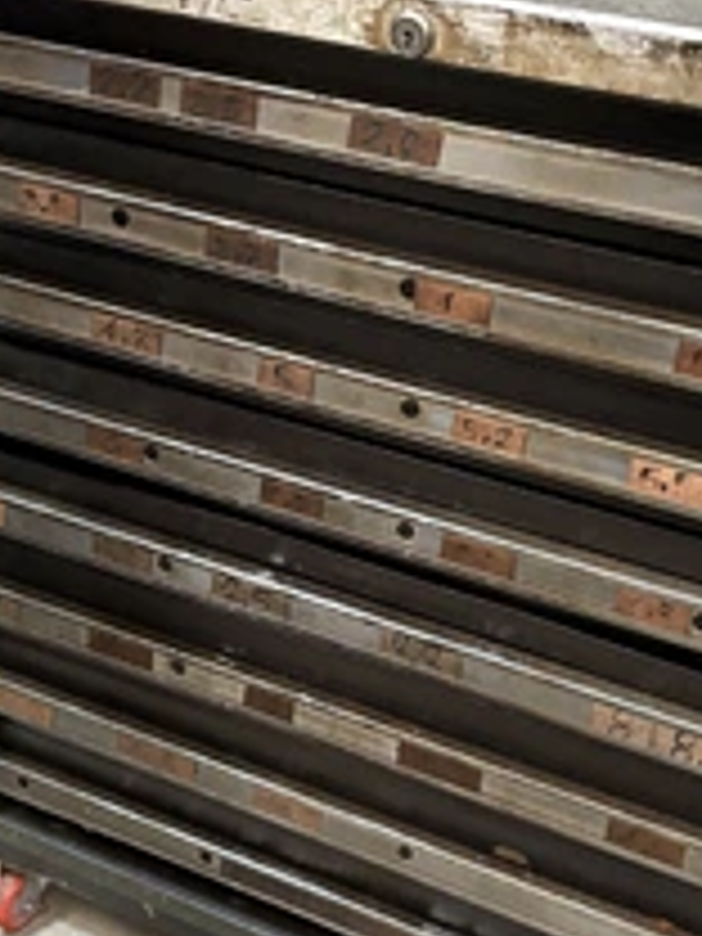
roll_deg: -0.6
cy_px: 446
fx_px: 1352
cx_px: 392
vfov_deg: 38.2
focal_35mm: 50
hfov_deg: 29.1
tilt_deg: -37.4
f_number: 1.6
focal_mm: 5.96
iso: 500
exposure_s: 1/33
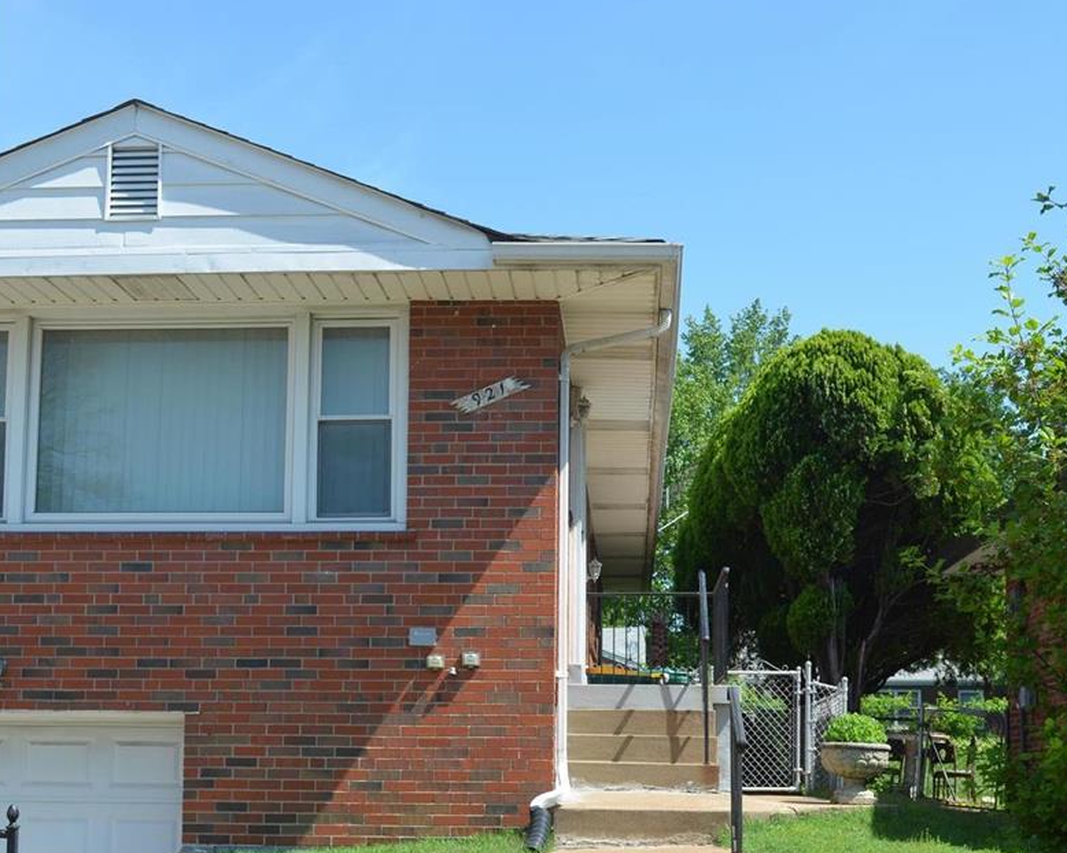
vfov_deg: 28.7
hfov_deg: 36.0
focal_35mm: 52
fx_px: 1642
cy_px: 627
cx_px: 532
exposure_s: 1/250
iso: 160
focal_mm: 24
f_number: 8
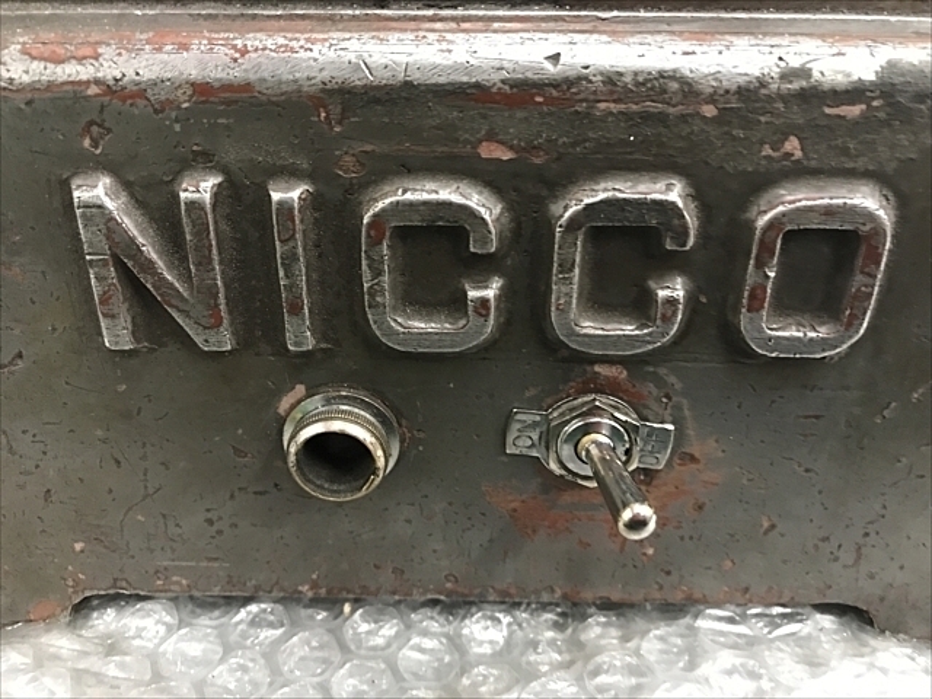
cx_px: 466
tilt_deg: -32.7
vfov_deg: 49.7
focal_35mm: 28
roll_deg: -0.1
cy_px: 350
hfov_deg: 63.4
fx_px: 754
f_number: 1.8
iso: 100
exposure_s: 1/11
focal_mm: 3.99
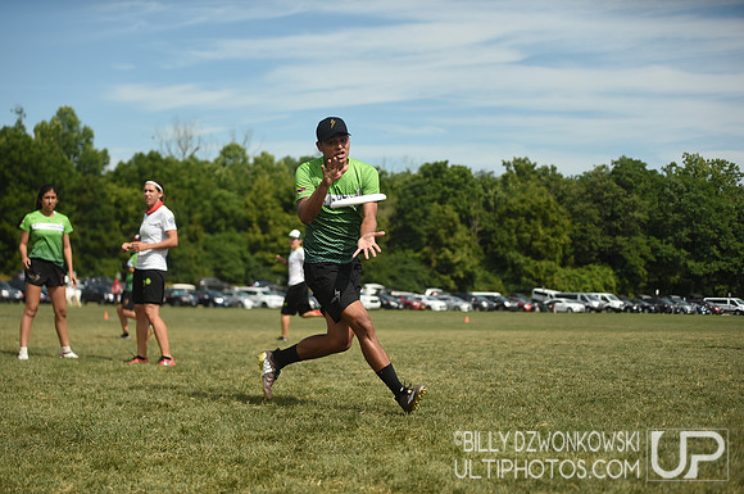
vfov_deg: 19.4
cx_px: 372
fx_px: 1445
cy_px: 247
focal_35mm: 70
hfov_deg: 28.9
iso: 100
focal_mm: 70
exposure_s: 1/2000
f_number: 3.2
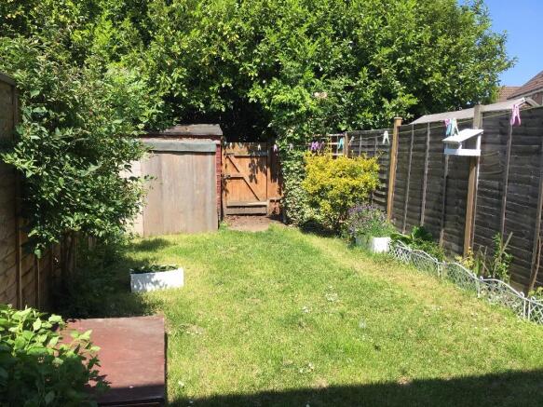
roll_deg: -0.4
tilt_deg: -7.2
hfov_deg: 61.7
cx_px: 272
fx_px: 455
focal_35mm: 29
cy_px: 204
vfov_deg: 48.2
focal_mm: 4.15
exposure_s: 1/657
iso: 25
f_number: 2.2
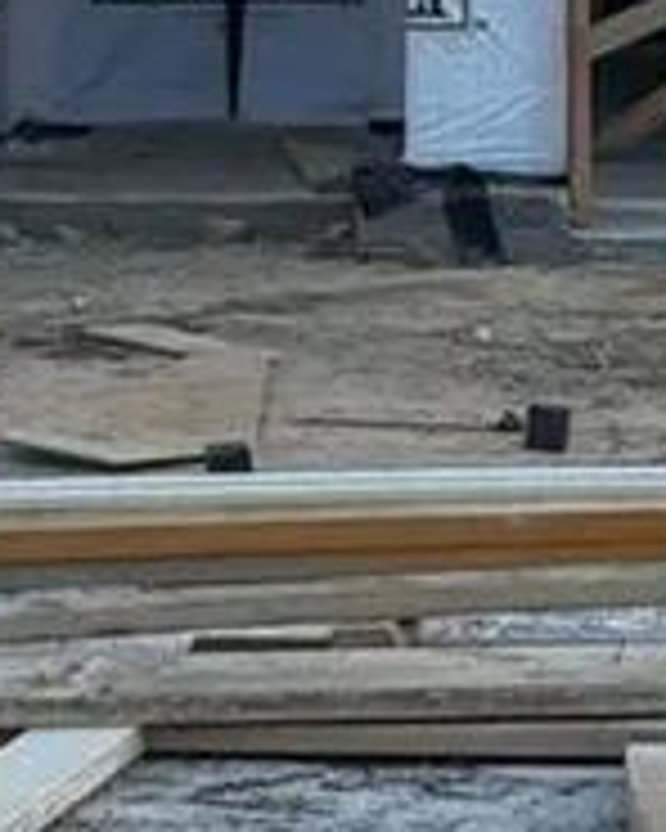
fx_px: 4263
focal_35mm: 173
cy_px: -803
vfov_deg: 10.3
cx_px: 513
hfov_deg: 8.9
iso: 80
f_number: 1.78
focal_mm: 6.76
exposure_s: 1/1091
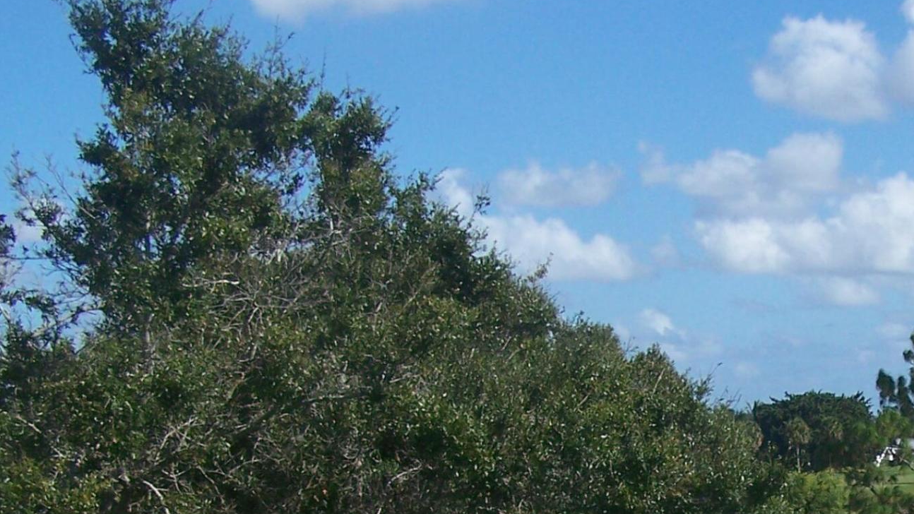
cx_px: 867
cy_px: 605
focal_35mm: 92
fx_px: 2230
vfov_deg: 12.8
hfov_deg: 22.5
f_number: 4
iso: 80
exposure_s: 1/800
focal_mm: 6.3
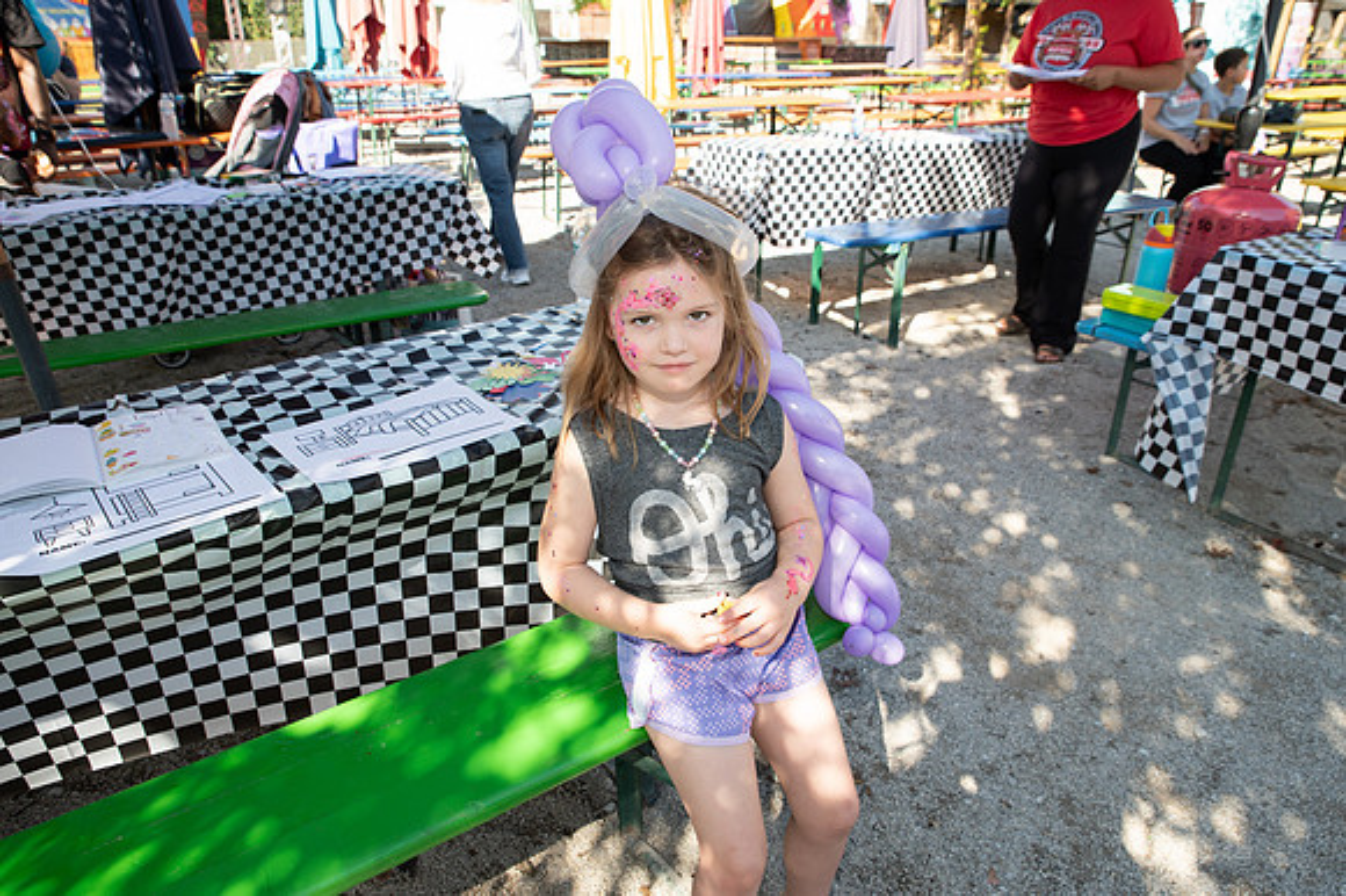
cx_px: 673
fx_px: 972
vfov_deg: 49.5
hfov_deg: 69.4
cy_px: 448
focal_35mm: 26
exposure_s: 1/125
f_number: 5.6
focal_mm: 26
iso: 100
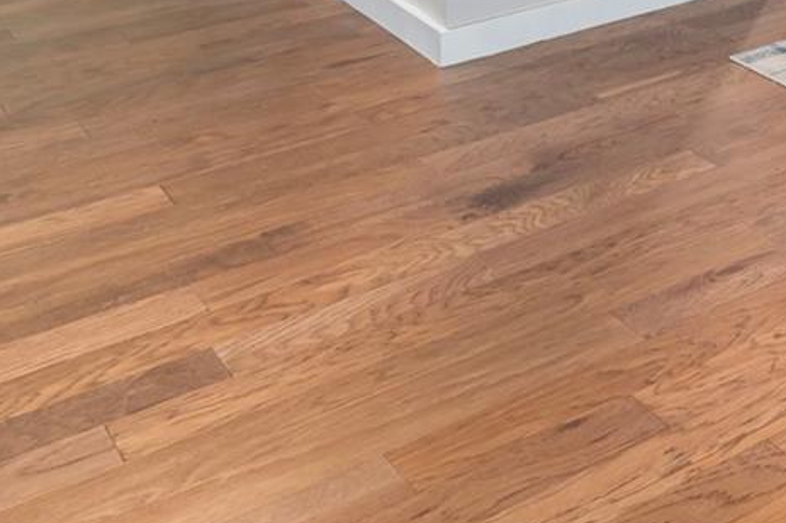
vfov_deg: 17.2
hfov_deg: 24.3
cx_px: 1219
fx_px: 1353
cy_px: -466
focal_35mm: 62
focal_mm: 14
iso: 320
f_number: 8
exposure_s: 1/60
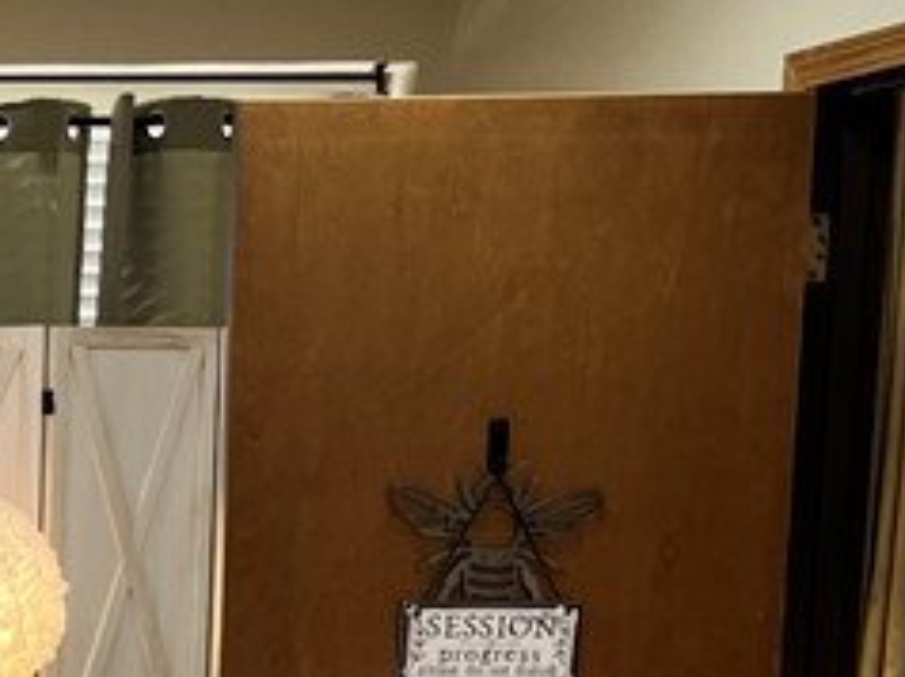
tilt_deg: -8.0
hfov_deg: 15.7
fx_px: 2925
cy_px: 856
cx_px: -593
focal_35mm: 112
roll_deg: -0.1
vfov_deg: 12.8
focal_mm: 5.1
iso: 80
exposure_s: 1/120
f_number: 1.6
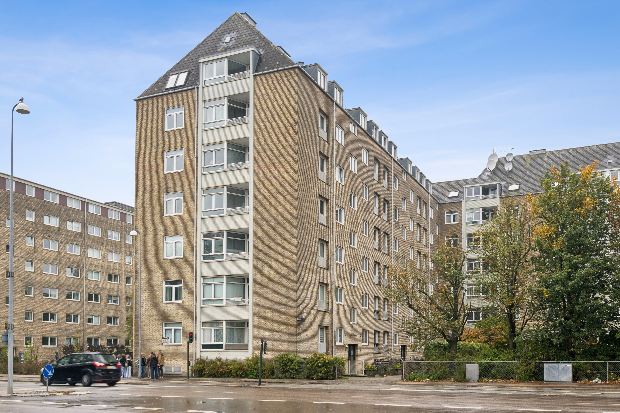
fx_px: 586
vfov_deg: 38.9
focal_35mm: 34
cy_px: 206
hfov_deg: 55.8
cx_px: 310
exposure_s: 1/100
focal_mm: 23
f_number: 6.3
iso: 160
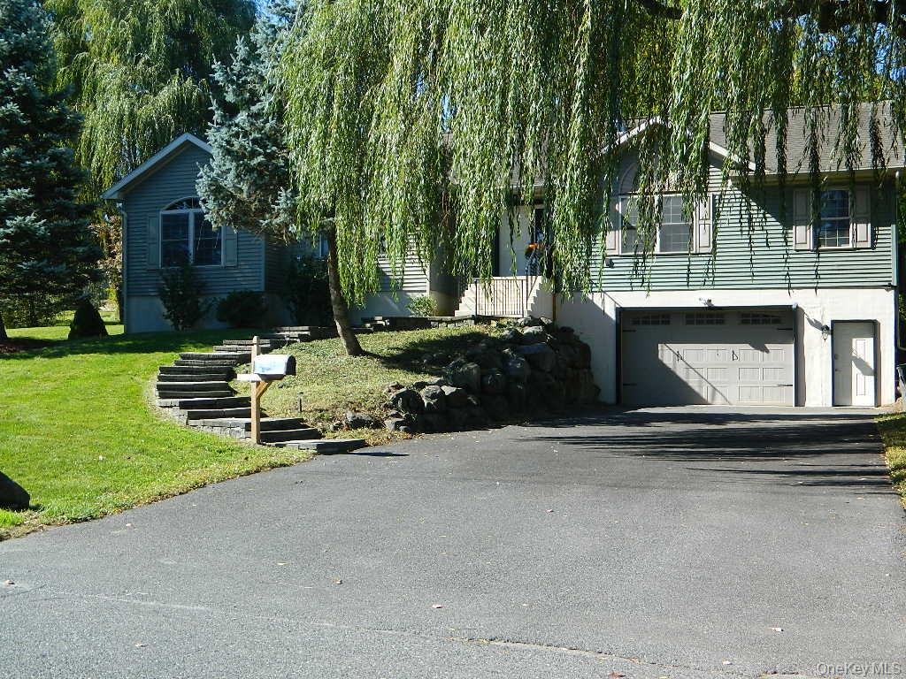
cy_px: 340
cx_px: 453
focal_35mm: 41
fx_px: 1073
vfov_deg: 35.1
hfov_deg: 45.8
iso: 80
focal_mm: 7.3
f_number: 3.5
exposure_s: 1/400
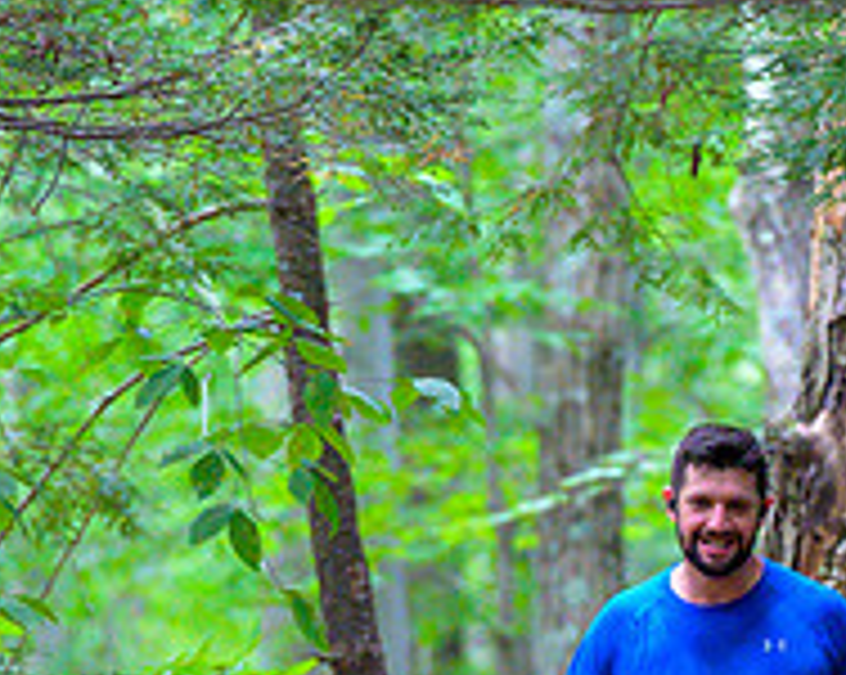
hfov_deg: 3.3
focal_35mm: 580
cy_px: 747
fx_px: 14507
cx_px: 860
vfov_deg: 2.7
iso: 8000
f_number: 4
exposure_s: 1/200
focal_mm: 200
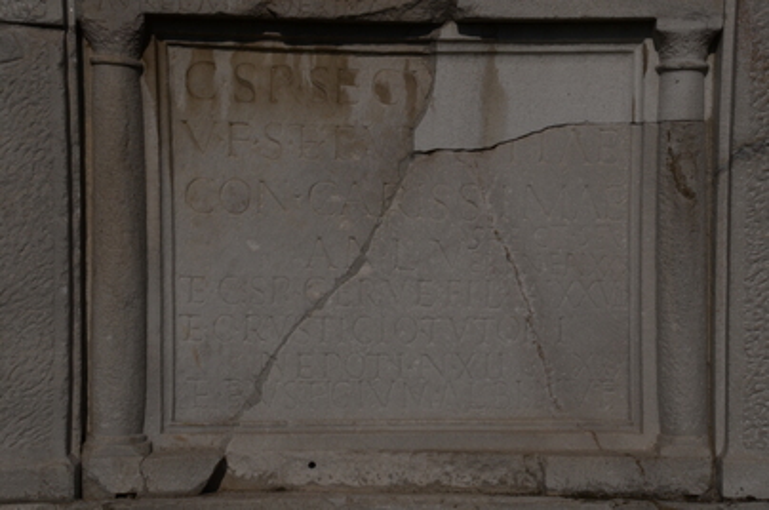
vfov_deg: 17.4
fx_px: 1664
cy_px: 255
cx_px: 384
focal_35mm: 78
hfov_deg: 26.0
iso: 320
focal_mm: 52
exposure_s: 1/1600
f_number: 20
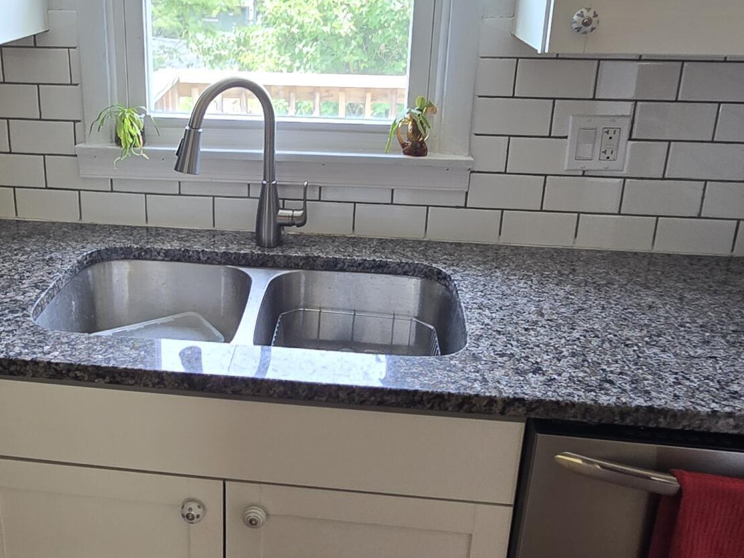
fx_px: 752
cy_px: 248
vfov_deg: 40.7
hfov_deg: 51.5
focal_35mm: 35
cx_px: 238
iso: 100
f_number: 2.2
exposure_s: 1/60
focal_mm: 2.2
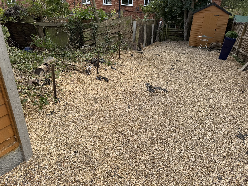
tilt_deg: -24.5
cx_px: 124
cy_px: 93
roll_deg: -2.4
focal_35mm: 24
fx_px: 172
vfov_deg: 56.8
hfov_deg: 71.6
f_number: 1.78
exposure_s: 1/1522
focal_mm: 6.76
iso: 80
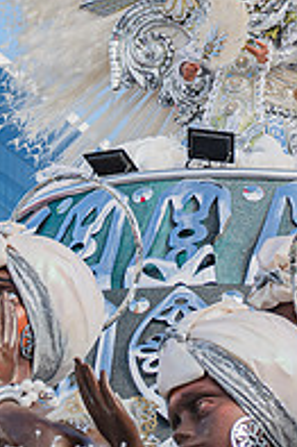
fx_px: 2839
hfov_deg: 6.0
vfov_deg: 9.0
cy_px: 50
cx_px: 266
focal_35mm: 229
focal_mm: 100
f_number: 5.6
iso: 400
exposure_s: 1/1600
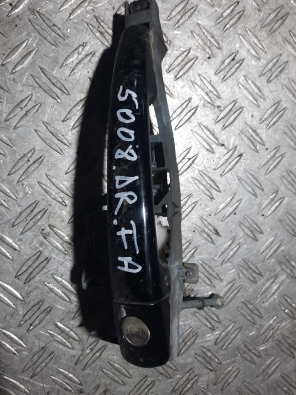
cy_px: 199
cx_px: 146
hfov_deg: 53.1
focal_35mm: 26
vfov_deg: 67.3
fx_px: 296
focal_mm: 4.6
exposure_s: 1/50
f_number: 2
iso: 160
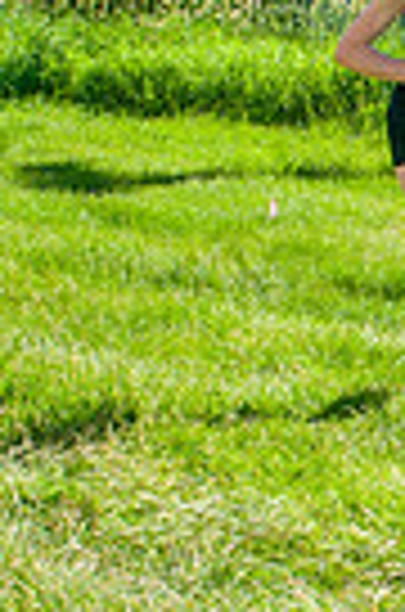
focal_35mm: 119
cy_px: 230
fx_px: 2018
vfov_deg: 17.2
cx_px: 560
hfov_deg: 11.1
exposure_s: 1/320
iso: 200
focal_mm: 24
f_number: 8
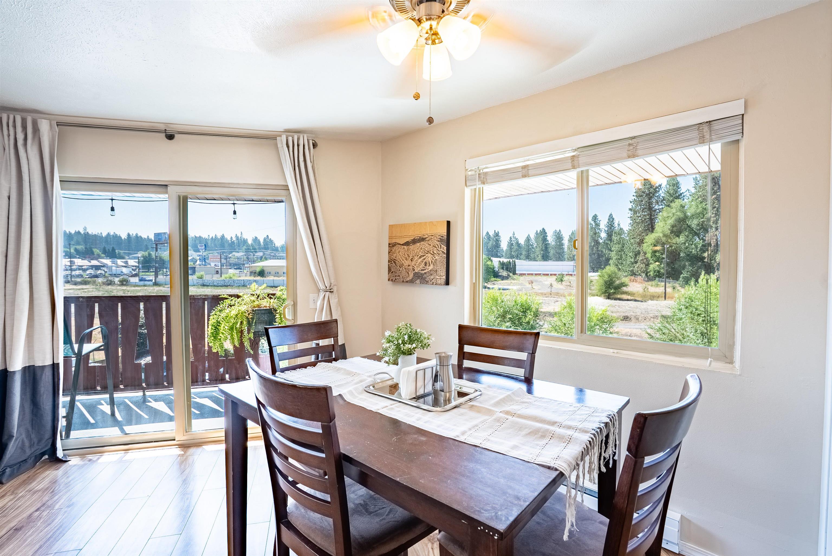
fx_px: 370
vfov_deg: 73.8
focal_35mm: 16
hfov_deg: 96.7
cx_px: 416
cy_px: 278
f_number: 8
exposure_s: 1/1600
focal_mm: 16
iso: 400
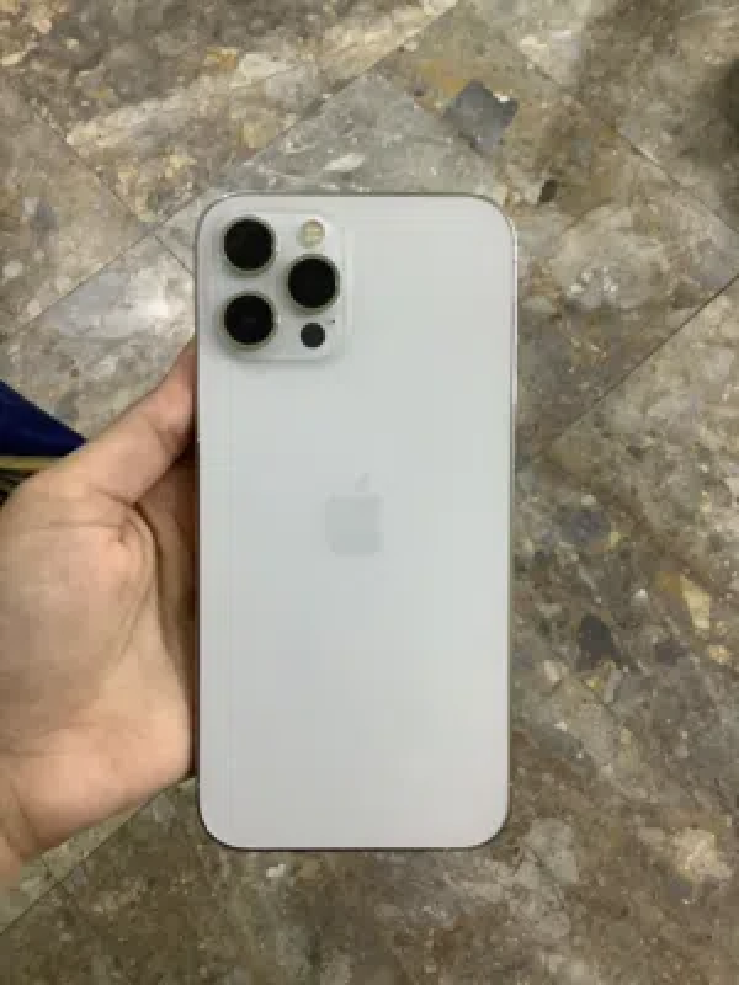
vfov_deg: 58.4
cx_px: 370
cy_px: 492
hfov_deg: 45.4
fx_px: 882
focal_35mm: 31
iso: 320
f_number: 2.4
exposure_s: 1/40
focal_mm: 3.3
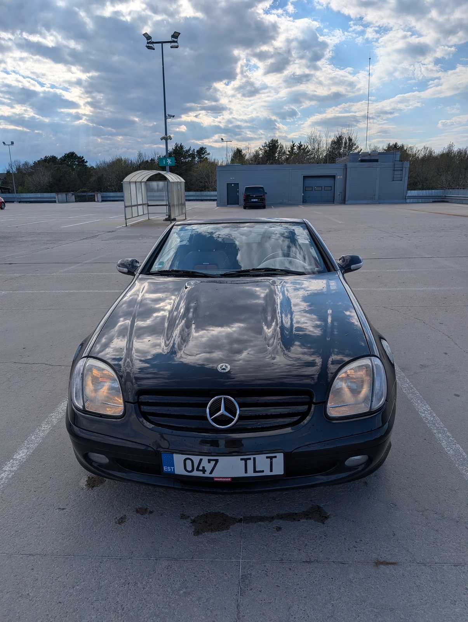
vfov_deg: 71.5
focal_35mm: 24
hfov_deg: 56.9
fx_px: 431
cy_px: 311
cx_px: 234
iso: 21
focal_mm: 6.9
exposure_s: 1/1825
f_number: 1.68
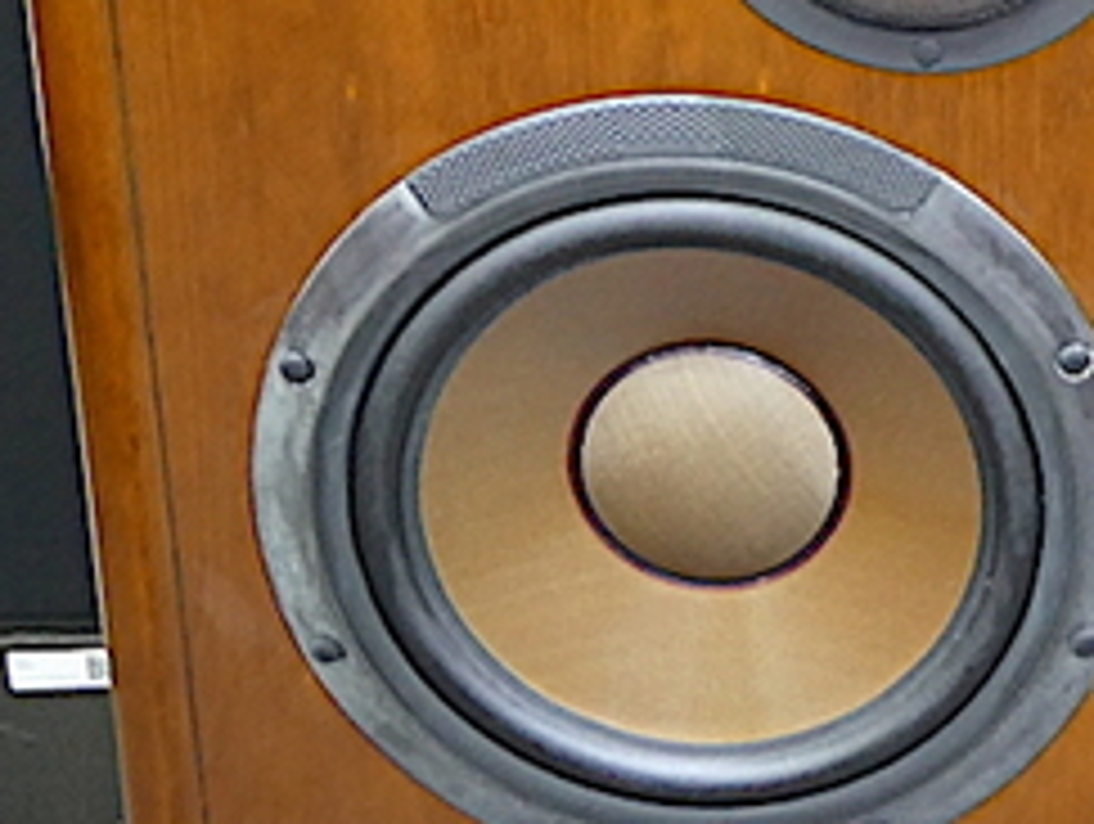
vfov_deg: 10.7
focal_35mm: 138
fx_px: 4368
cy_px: 36
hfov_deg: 13.8
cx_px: 1391
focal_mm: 6.3
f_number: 3.7
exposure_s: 1/2.5
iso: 200
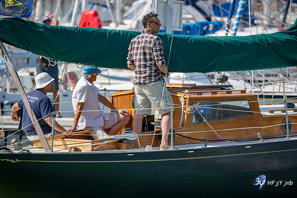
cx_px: 148
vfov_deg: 2.8
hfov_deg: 4.1
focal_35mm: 500
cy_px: 99
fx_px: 4126
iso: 320
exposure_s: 1/640
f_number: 6.3
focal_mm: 500
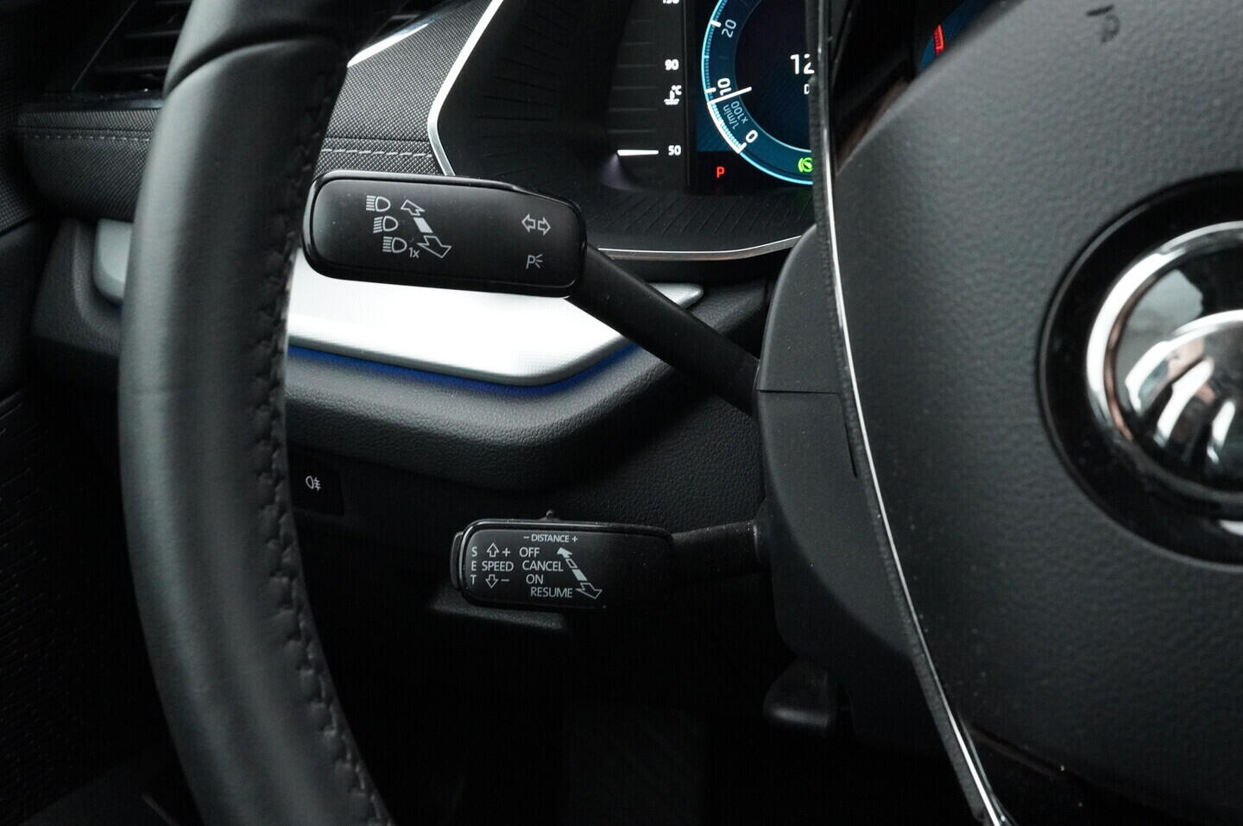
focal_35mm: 36
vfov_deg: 36.8
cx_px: 622
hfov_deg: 53.2
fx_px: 1242
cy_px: 413
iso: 6400
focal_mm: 24
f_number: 9
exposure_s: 1/100
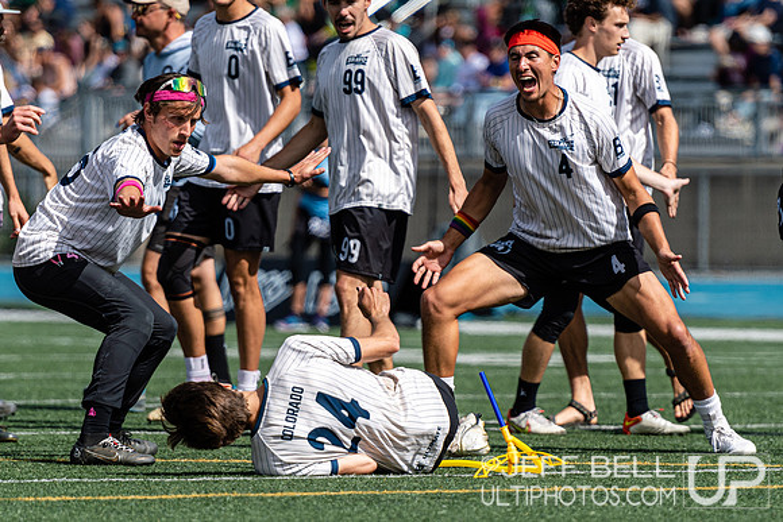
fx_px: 8033
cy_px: 286
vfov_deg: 3.7
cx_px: 455
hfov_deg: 5.6
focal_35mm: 369
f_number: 2.8
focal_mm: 200
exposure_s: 1/3200
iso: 100
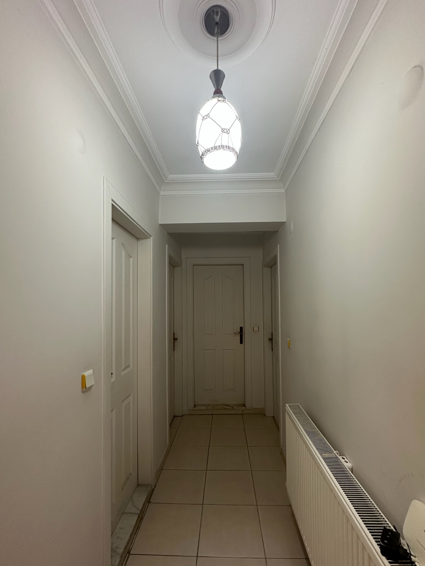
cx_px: 220
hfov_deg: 78.1
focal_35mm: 16
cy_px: 302
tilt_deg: +1.6
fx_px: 262
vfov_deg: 94.4
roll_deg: -0.2
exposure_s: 1/50
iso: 200
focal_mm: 2.22
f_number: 2.2
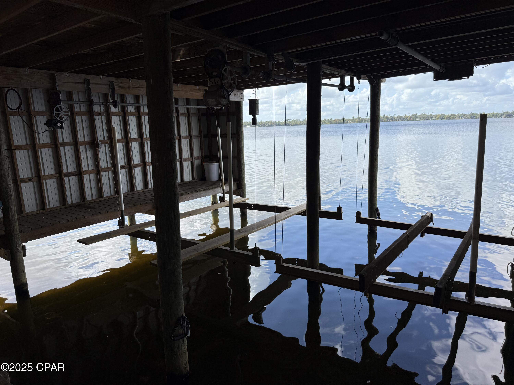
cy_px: 192
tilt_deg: -10.8
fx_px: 356
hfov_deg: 71.6
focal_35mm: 24
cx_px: 257
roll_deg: +2.5
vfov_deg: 56.8
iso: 80
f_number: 1.78
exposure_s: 1/2445
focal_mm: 6.76
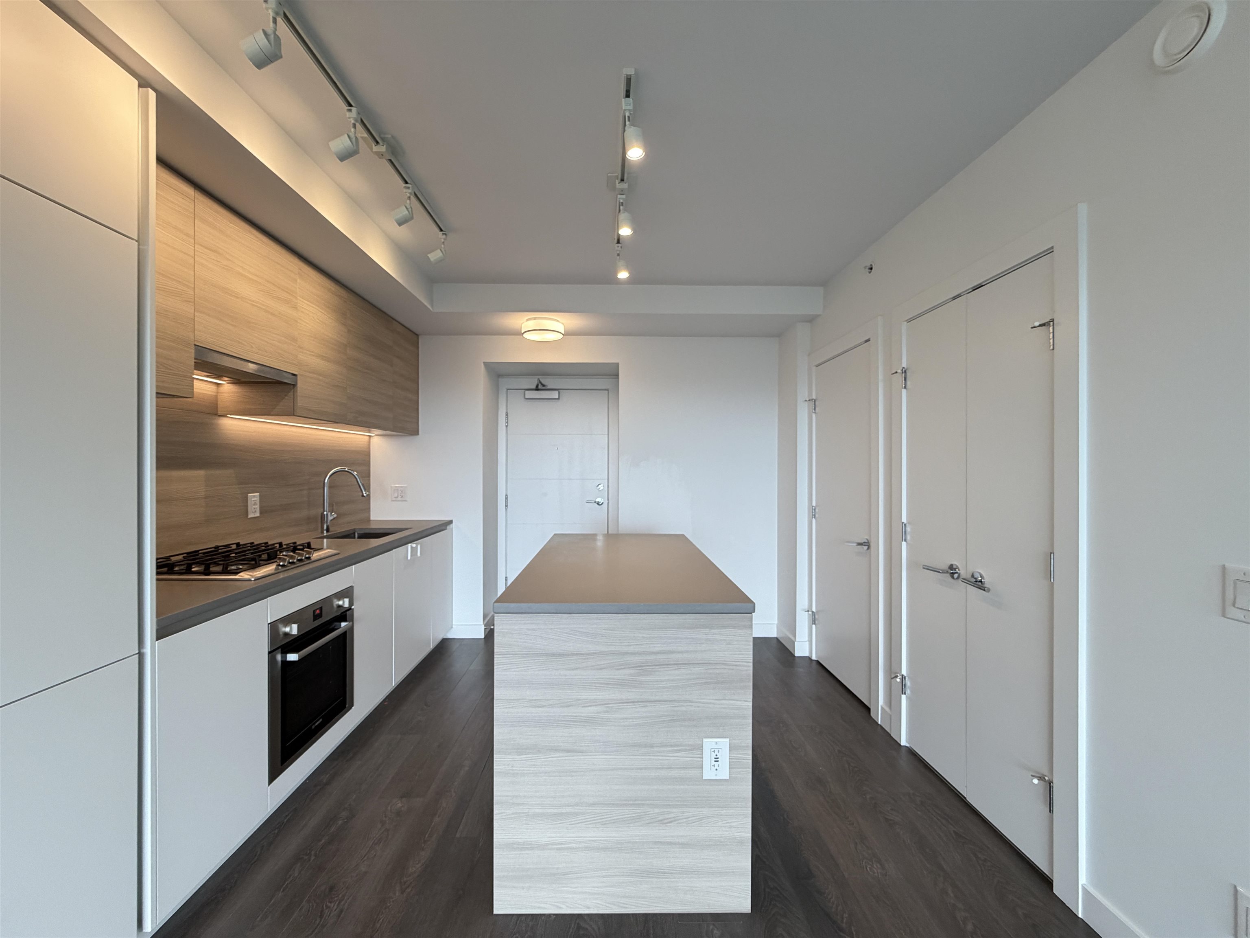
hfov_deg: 102.1
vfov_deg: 85.7
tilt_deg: -0.4
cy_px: 469
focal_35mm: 14
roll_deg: -0.1
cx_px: 625
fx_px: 506
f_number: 2.2
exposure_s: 1/120
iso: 200
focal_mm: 2.22
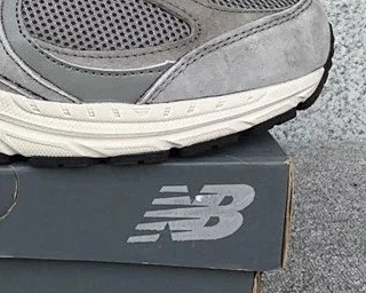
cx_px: -32
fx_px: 921
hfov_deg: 21.4
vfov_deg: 18.0
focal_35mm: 85
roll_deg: -0.1
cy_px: 97
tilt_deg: -19.8
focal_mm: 3.3
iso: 25
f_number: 2.4
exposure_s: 1/307
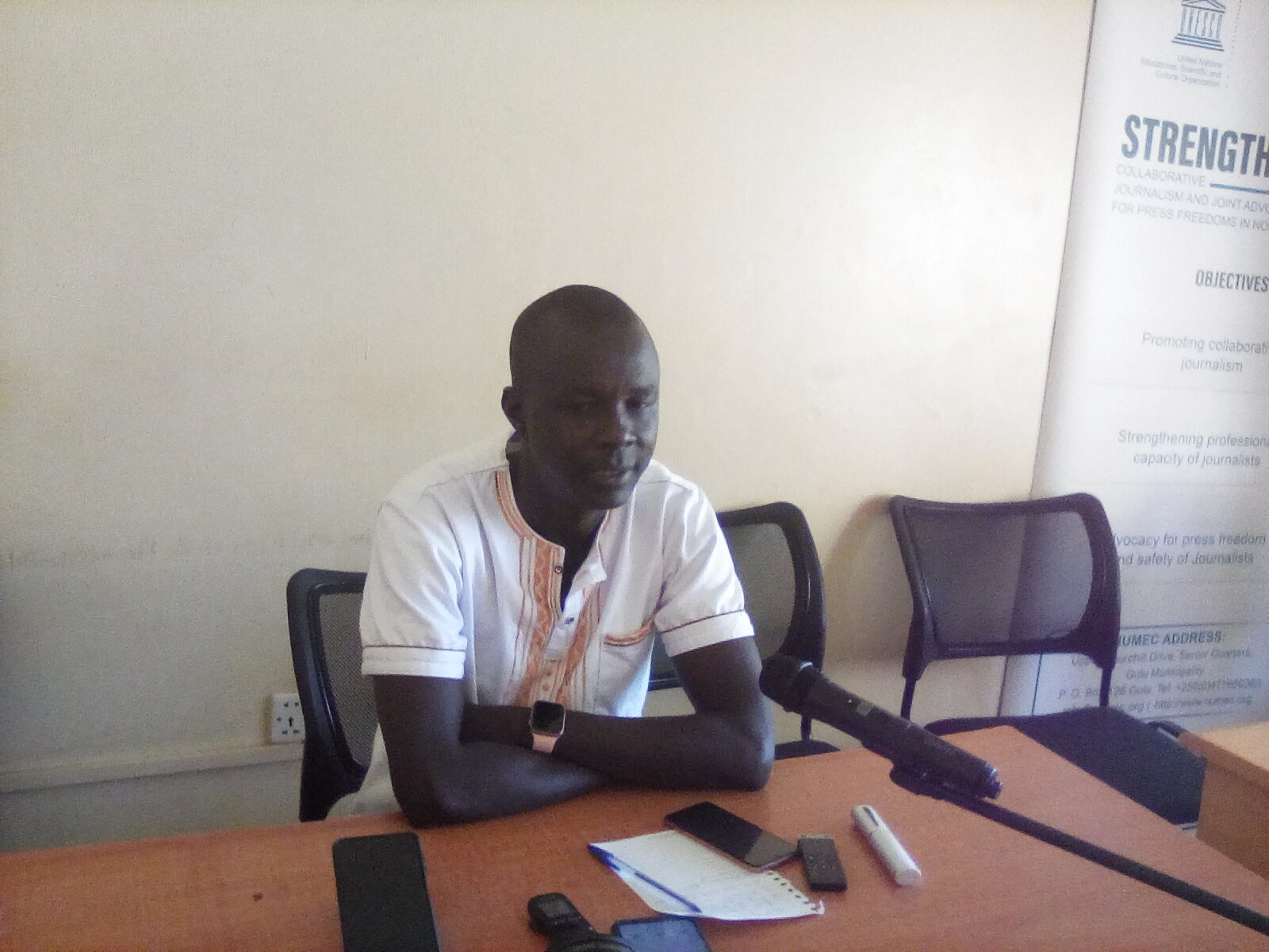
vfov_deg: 40.7
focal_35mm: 35
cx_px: 634
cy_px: 476
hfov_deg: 52.6
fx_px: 1283
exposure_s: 1/25
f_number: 2.8
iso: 242
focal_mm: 2.9
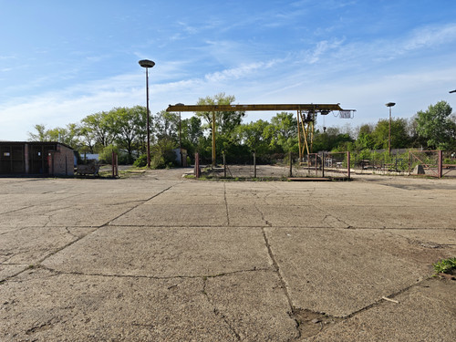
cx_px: 228
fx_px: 303
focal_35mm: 23
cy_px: 171
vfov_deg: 58.9
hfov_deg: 73.9
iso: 50
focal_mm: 8.71
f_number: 1.67
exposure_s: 1/5650
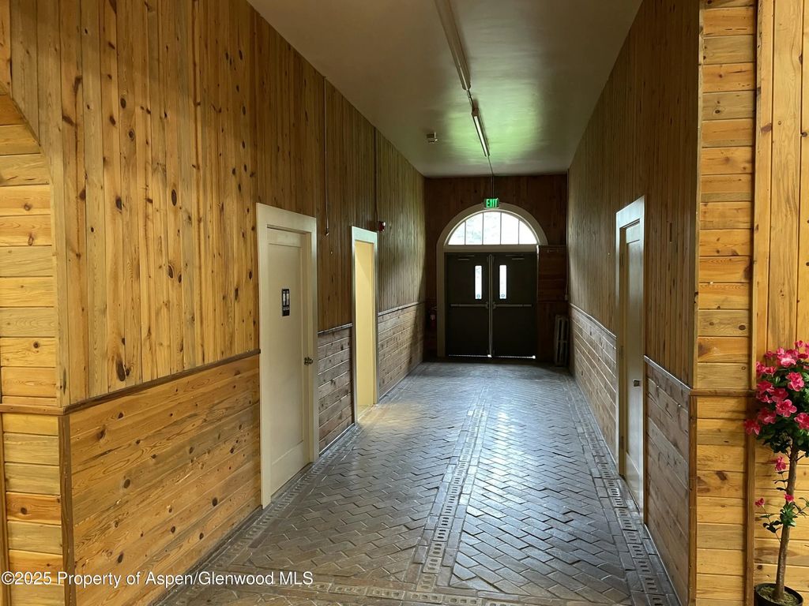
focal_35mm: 26
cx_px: 404
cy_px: 303
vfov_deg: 53.1
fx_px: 608
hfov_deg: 67.3
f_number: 1.6
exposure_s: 1/60
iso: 160
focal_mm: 4.2
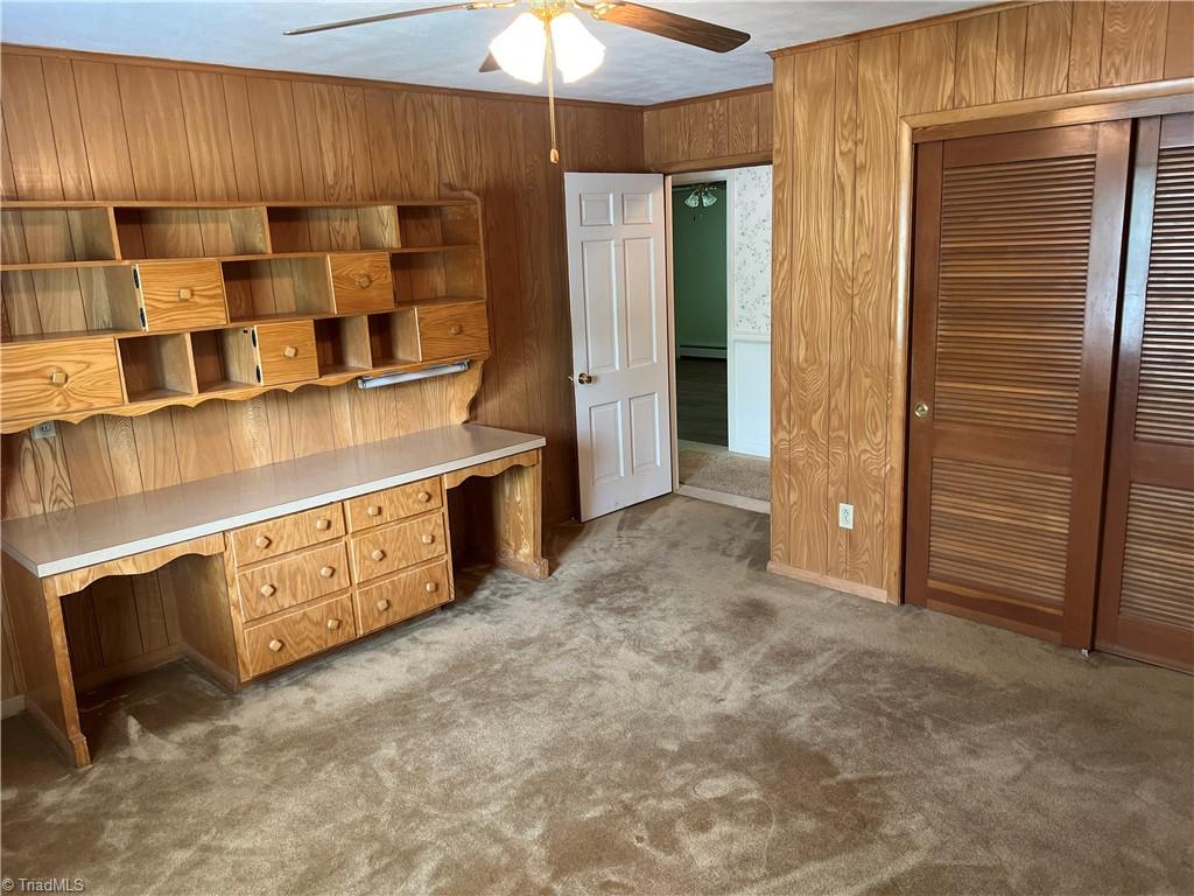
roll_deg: +2.8
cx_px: 597
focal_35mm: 26
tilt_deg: -14.8
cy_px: 448
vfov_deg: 53.1
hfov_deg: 67.3
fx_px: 897
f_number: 1.5
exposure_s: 1/60
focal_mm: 5.7
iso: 320
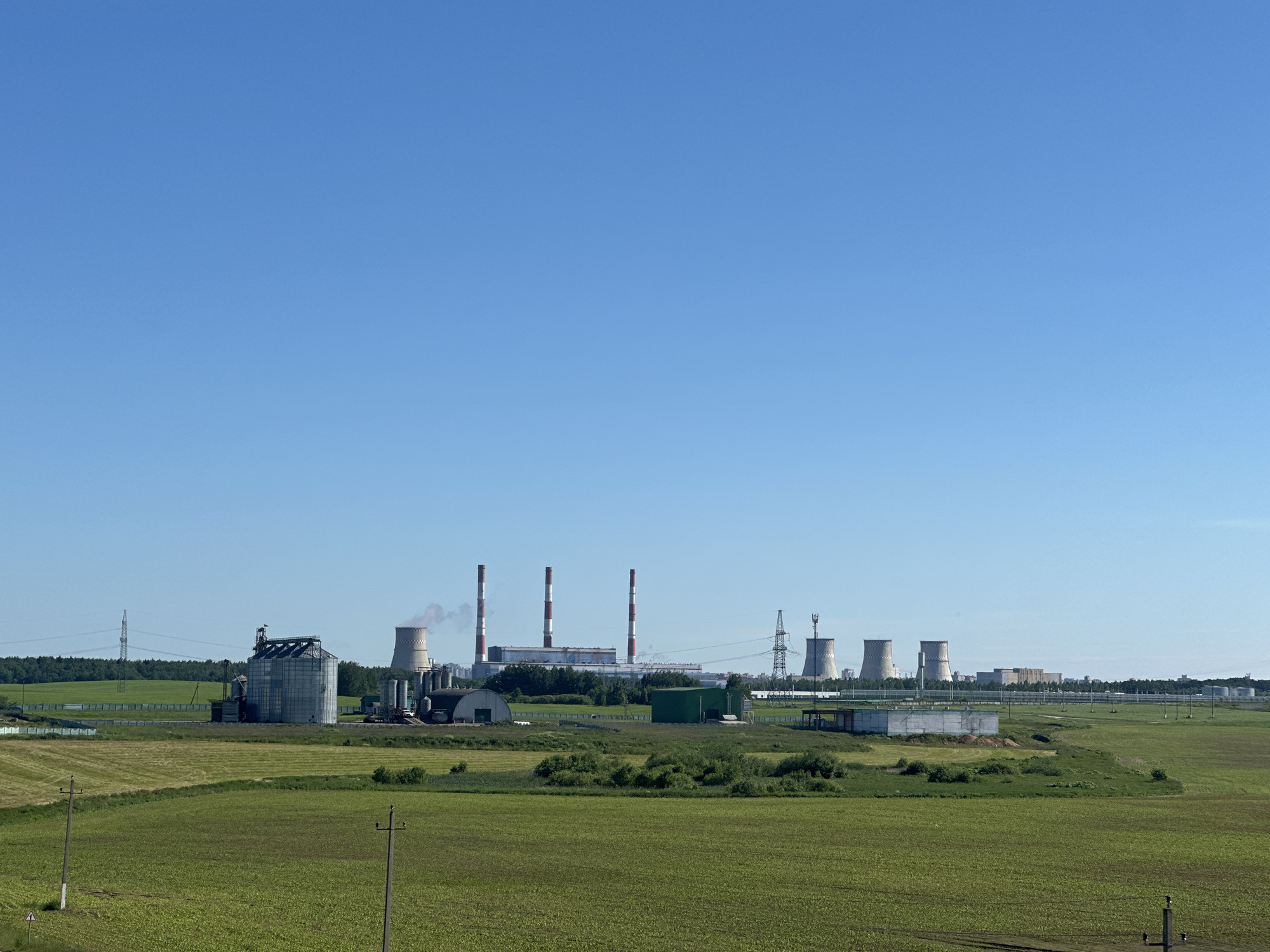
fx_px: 2825
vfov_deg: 19.1
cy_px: 476
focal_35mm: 77
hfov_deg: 25.3
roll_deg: -0.6
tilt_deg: +5.2
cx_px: 635
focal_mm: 9
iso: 32
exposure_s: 1/1277
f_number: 2.8
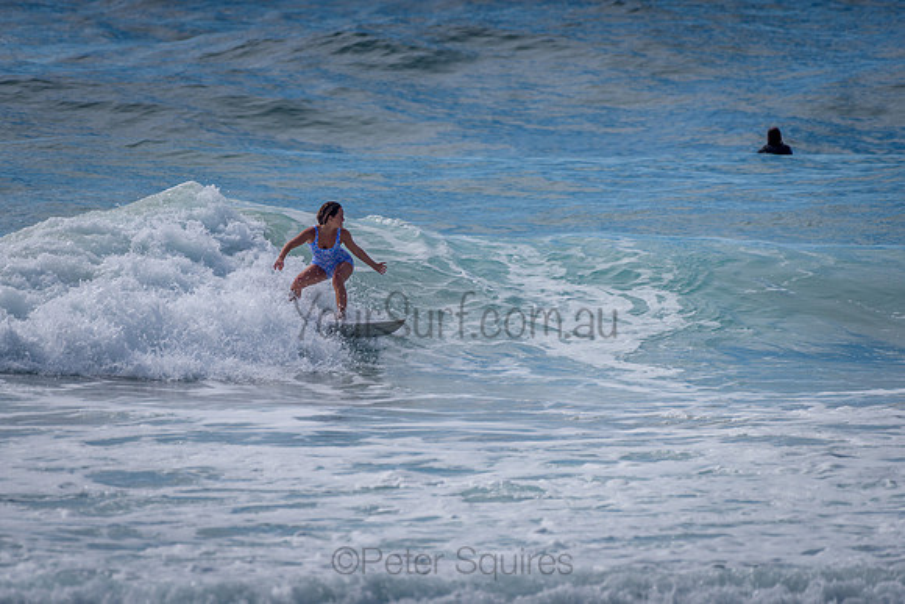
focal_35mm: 613
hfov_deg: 3.4
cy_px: 238
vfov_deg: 2.2
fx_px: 15417
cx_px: 356
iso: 100
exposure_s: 1/2000
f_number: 5.6
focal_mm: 500
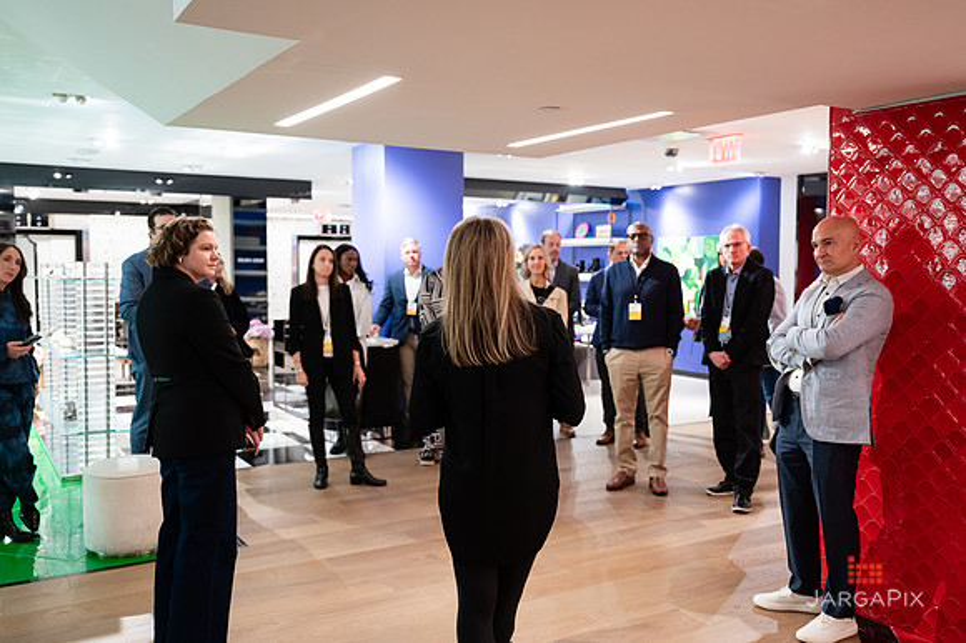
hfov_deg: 58.4
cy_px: 322
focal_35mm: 32
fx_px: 865
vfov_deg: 40.8
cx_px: 483
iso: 1600
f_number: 3.2
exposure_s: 1/160
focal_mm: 30.5
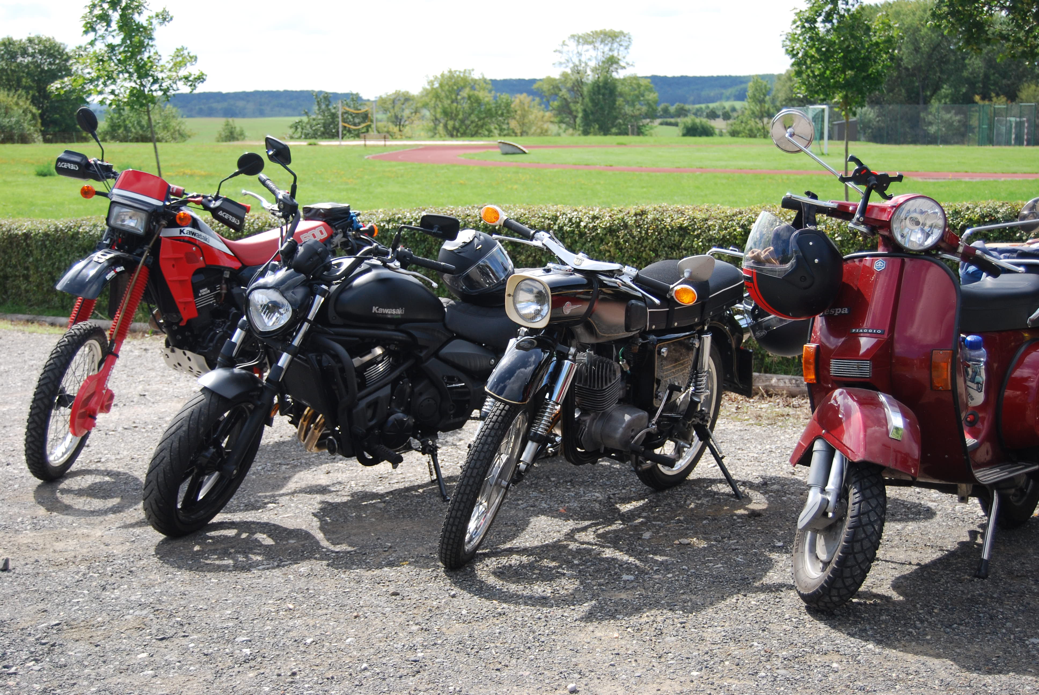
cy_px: 348
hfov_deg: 38.8
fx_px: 1474
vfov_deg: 26.6
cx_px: 520
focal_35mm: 51
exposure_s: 1/640
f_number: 4.5
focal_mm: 34
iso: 200
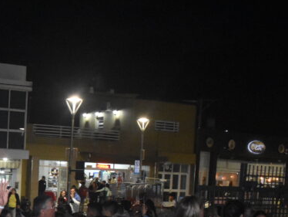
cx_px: -55
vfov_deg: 19.9
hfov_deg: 24.8
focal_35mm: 71
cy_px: 237
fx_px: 591
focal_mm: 18
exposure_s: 1/160
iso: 5000
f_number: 4.5
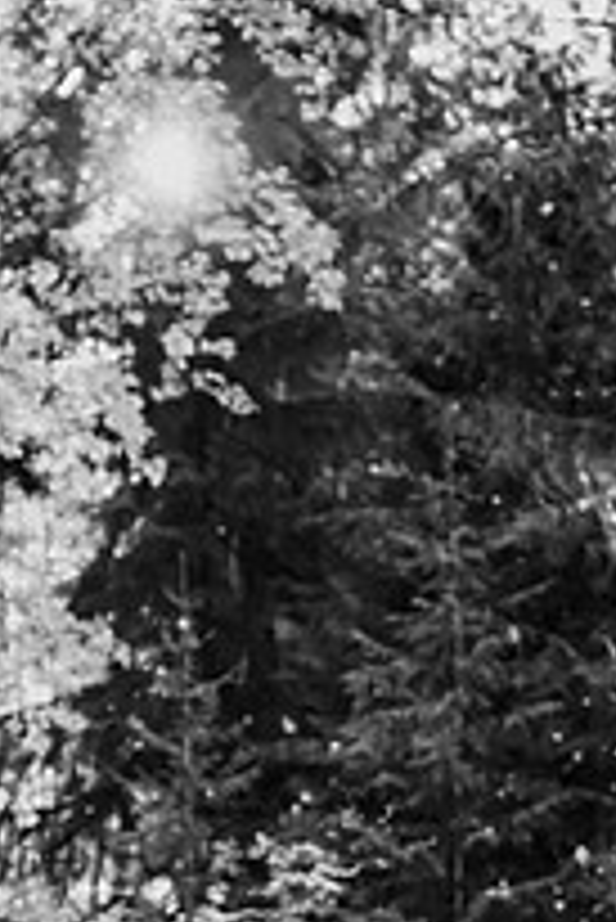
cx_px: 38
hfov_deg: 10.9
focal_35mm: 125
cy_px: 989
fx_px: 3203
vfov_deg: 16.0
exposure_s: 1/500
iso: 400
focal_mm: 35
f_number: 1.8
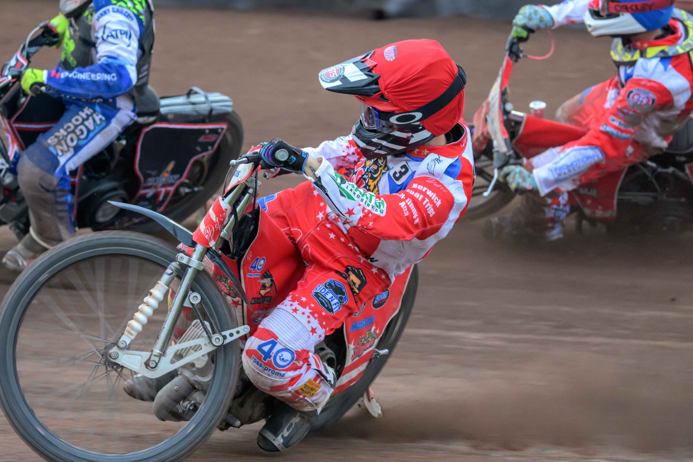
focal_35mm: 240
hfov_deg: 8.6
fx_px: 4618
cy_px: 231
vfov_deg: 5.7
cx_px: 346
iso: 2000
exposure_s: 1/500
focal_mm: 160
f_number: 4.8
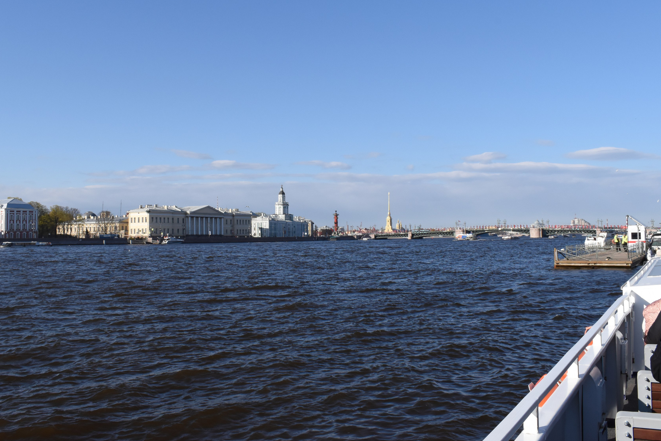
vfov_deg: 39.9
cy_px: 197
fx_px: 606
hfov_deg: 57.2
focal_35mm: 33
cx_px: 324
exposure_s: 1/800
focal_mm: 18
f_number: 14
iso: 800
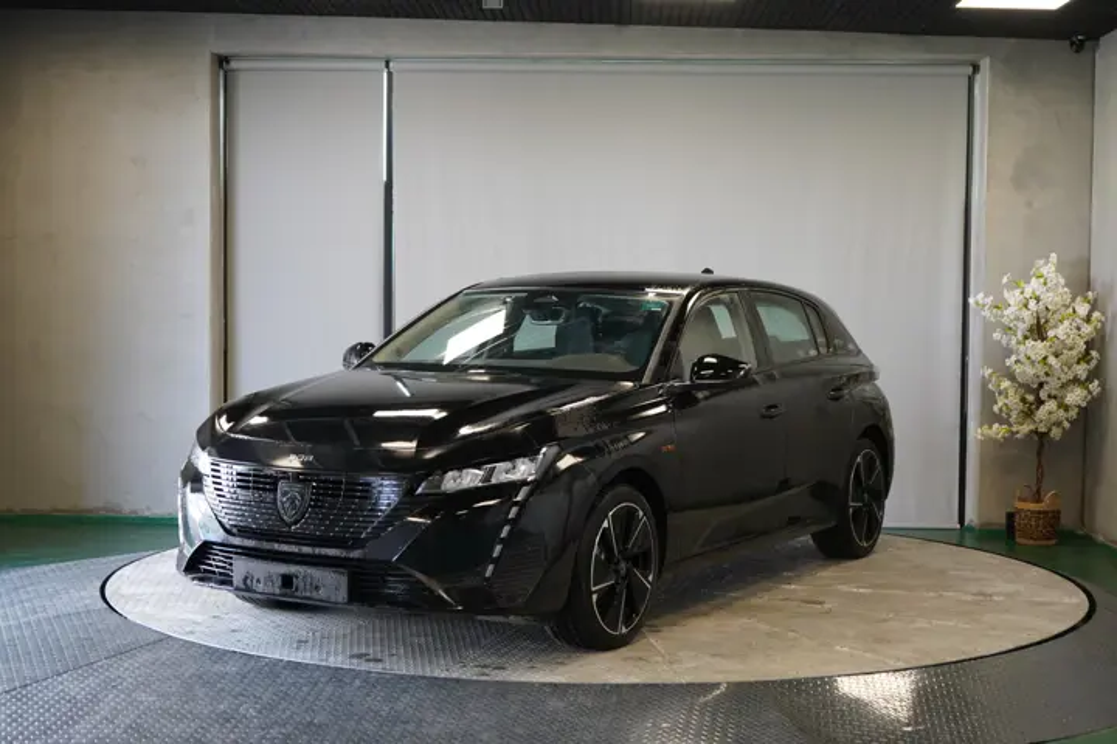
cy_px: 372
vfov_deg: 25.5
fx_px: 1644
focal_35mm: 53
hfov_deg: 37.5
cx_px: 558
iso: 1600
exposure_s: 1/160
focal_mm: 53
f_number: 5
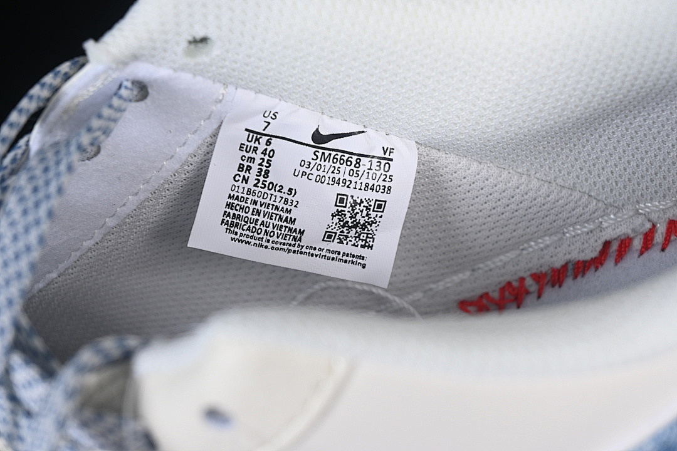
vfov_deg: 18.2
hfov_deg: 27.0
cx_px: 338
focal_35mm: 75
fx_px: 1410
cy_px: 226
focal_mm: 50
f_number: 7.1
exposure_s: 1/80
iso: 160
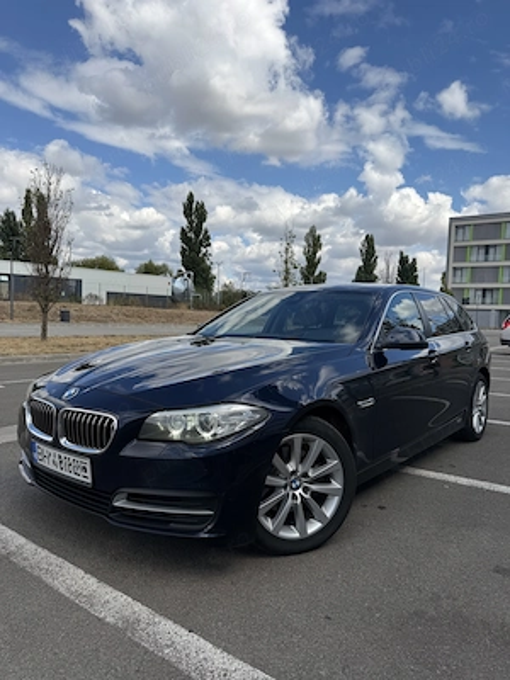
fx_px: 471
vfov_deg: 71.6
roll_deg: -2.5
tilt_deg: -3.0
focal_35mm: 24
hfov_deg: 56.8
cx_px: 255
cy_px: 340
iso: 80
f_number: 1.78
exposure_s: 1/4975
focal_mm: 6.76
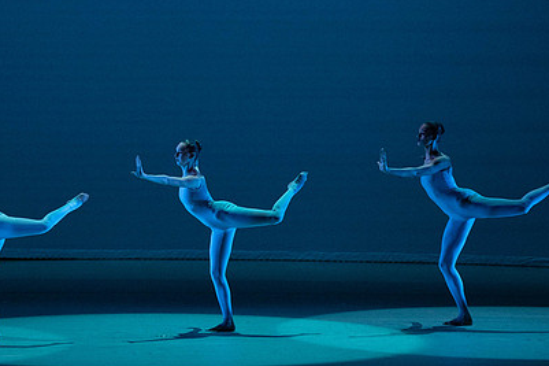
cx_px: 240
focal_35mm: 265
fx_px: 4039
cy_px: 162
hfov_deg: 7.8
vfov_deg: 5.2
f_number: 5.6
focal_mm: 183
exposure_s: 1/400
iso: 16000
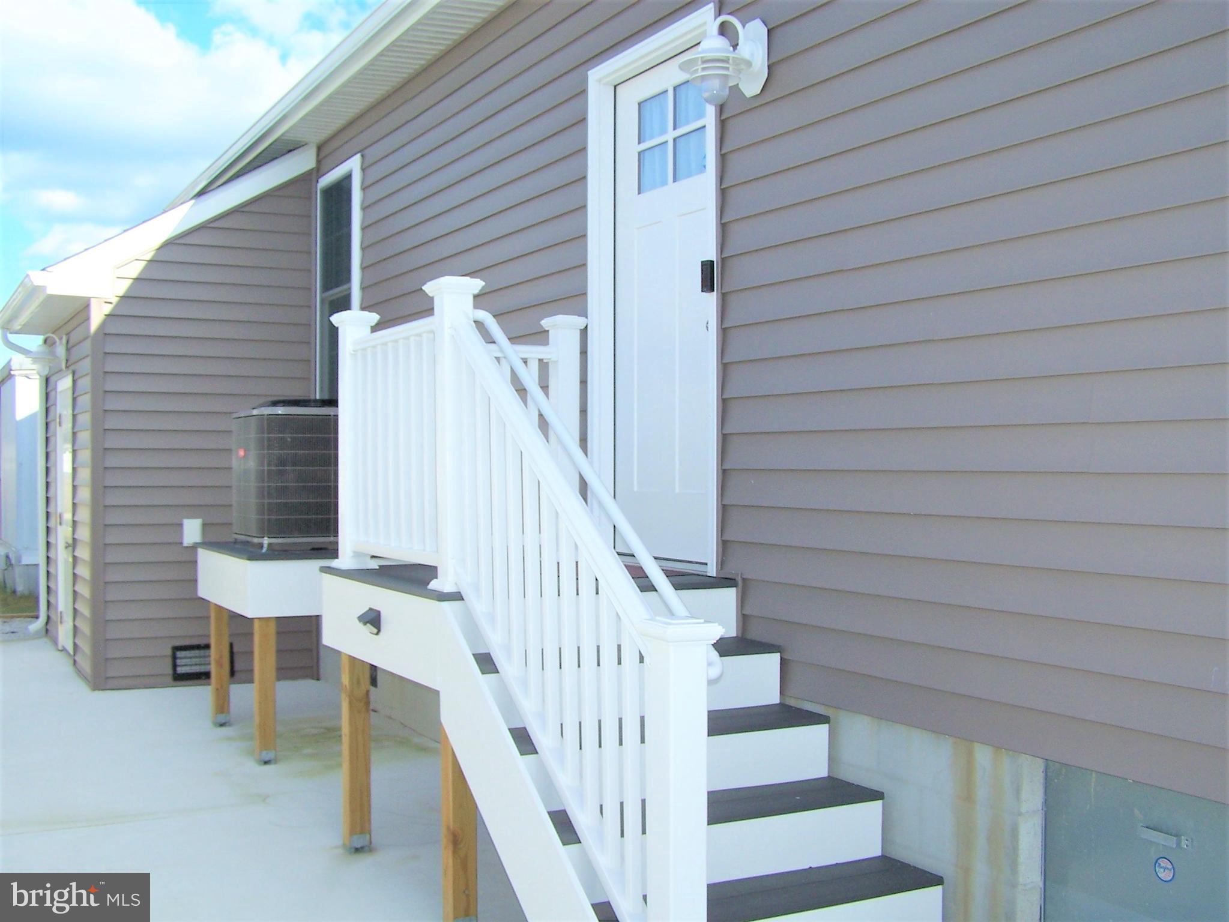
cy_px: 461
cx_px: 614
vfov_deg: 37.7
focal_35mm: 38
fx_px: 1349
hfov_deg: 49.0
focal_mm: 6.3
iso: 80
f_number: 4
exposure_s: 1/750
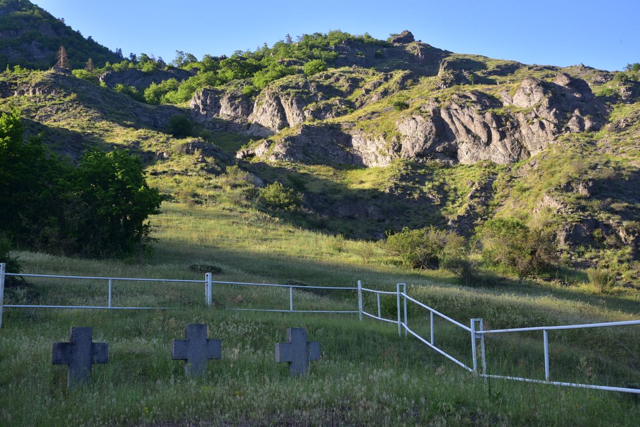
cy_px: 214
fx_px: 889
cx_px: 320
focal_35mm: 50
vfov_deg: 27.0
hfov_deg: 39.6
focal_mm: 50
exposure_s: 1/125
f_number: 11
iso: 400
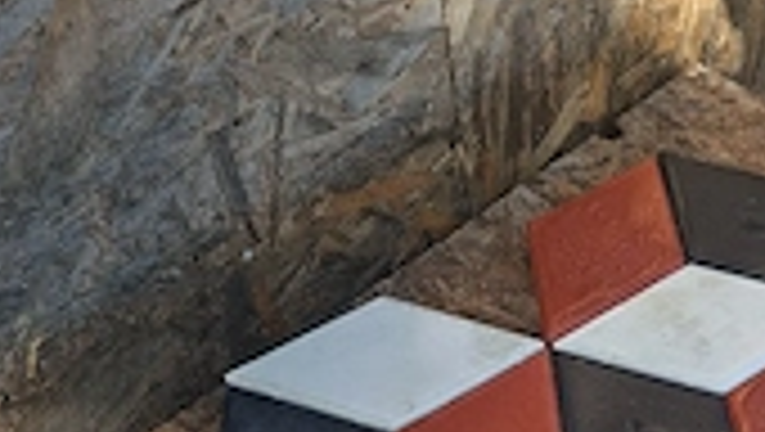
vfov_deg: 18.6
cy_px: 598
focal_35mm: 59
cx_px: 648
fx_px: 1198
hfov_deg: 34.0
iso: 50
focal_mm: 5.54
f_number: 1.8
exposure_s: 1/312
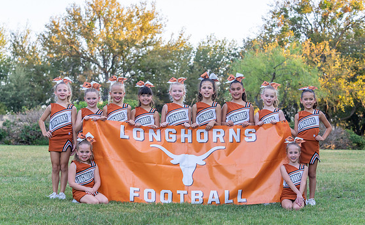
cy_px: 116
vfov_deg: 16.1
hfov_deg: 25.9
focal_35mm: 80
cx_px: 188
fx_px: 792
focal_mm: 70
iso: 400
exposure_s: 1/320
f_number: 4
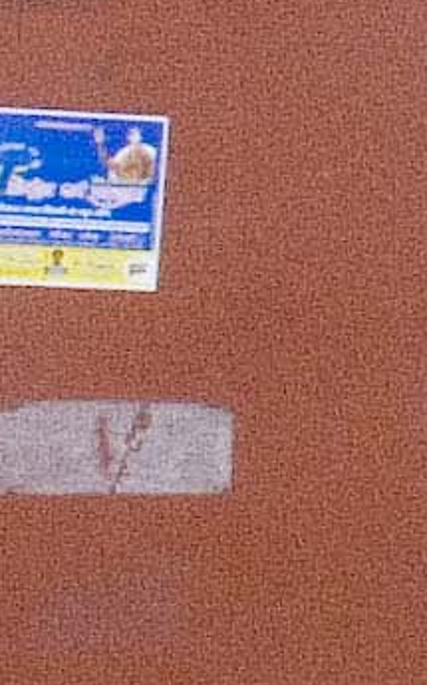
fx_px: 8340
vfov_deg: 4.7
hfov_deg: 2.7
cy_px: -411
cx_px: 2860
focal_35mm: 447
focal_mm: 26
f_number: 16
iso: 200
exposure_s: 1/60
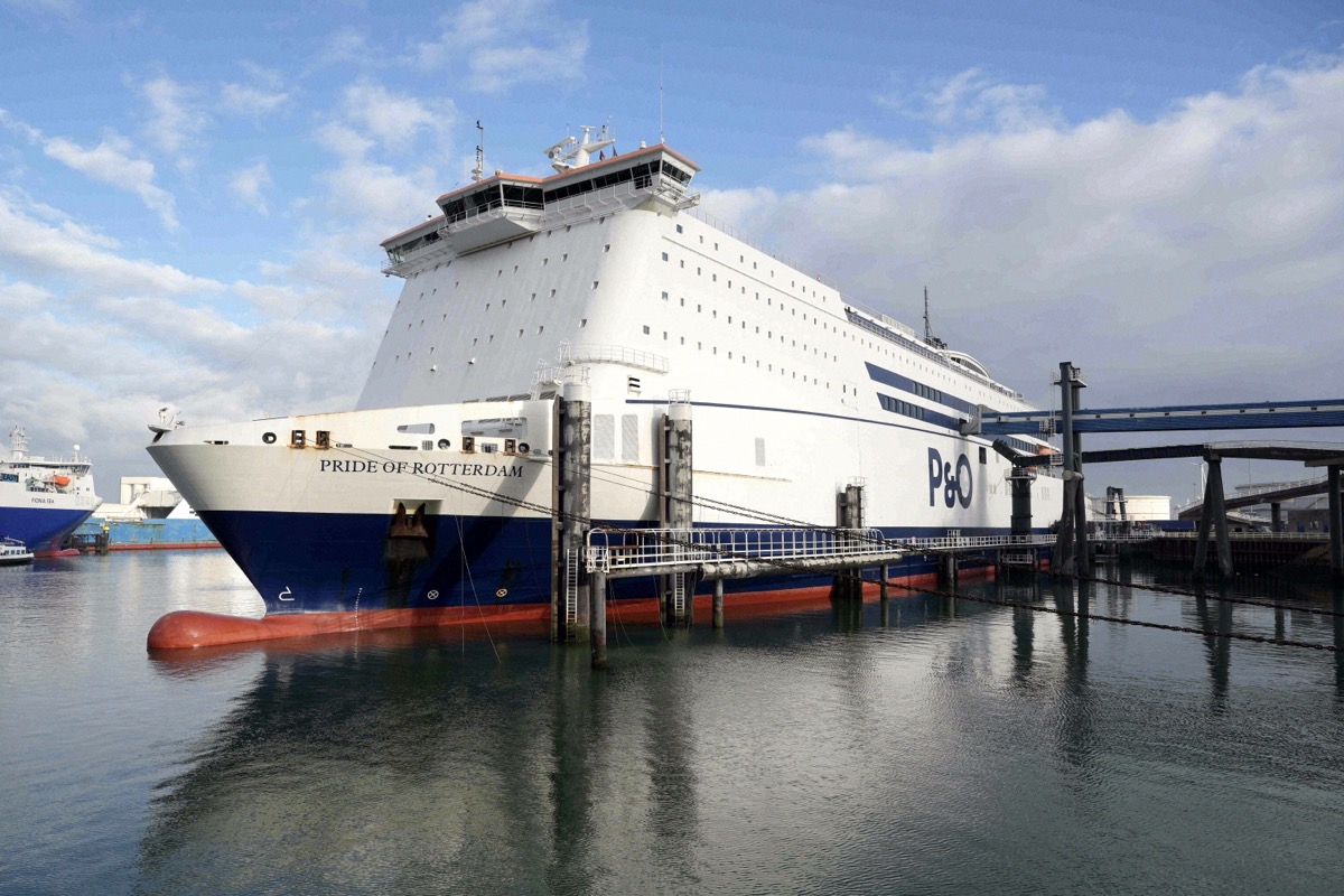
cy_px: 448
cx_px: 672
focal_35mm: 20
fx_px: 747
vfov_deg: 61.9
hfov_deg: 84.0
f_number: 8
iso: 100
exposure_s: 1/160
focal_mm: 20
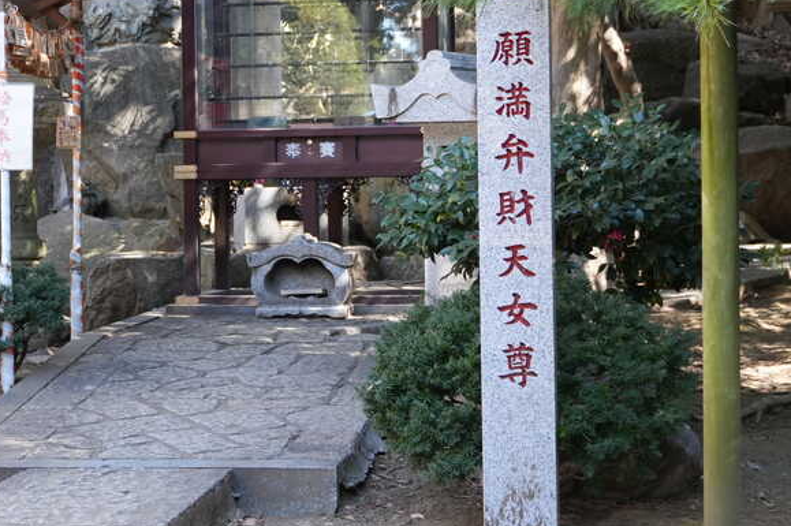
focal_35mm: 93
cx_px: 245
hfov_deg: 21.8
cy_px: 89
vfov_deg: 14.6
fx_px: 2039
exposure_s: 1/160
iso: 640
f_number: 4.5
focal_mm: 35
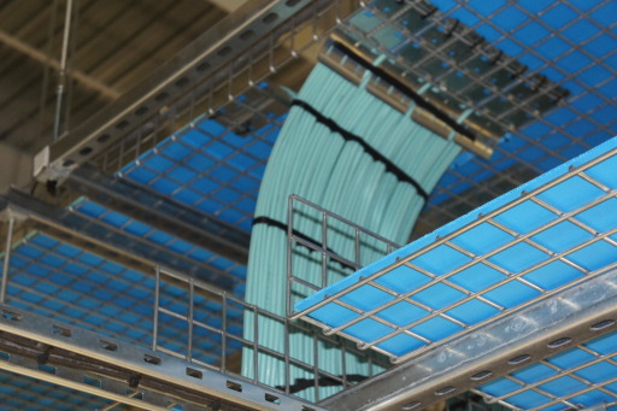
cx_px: 308
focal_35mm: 74
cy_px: 206
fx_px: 1259
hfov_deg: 27.5
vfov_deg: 18.5
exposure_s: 1/80
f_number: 5
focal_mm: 49
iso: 1600
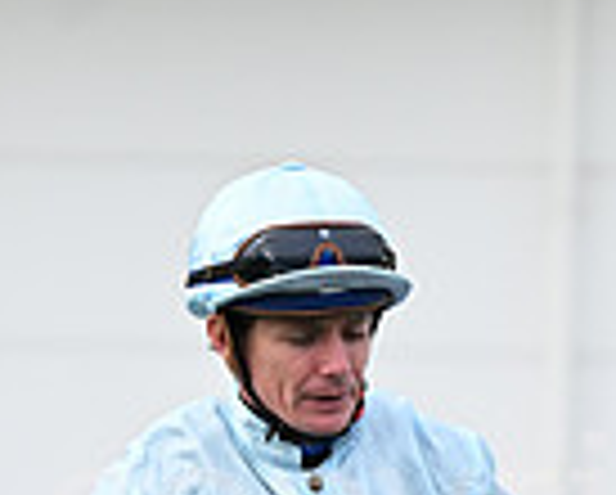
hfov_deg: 2.9
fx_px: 11977
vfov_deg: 2.4
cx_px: 638
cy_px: 799
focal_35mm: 656
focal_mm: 165
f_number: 5.6
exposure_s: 1/1000
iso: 500
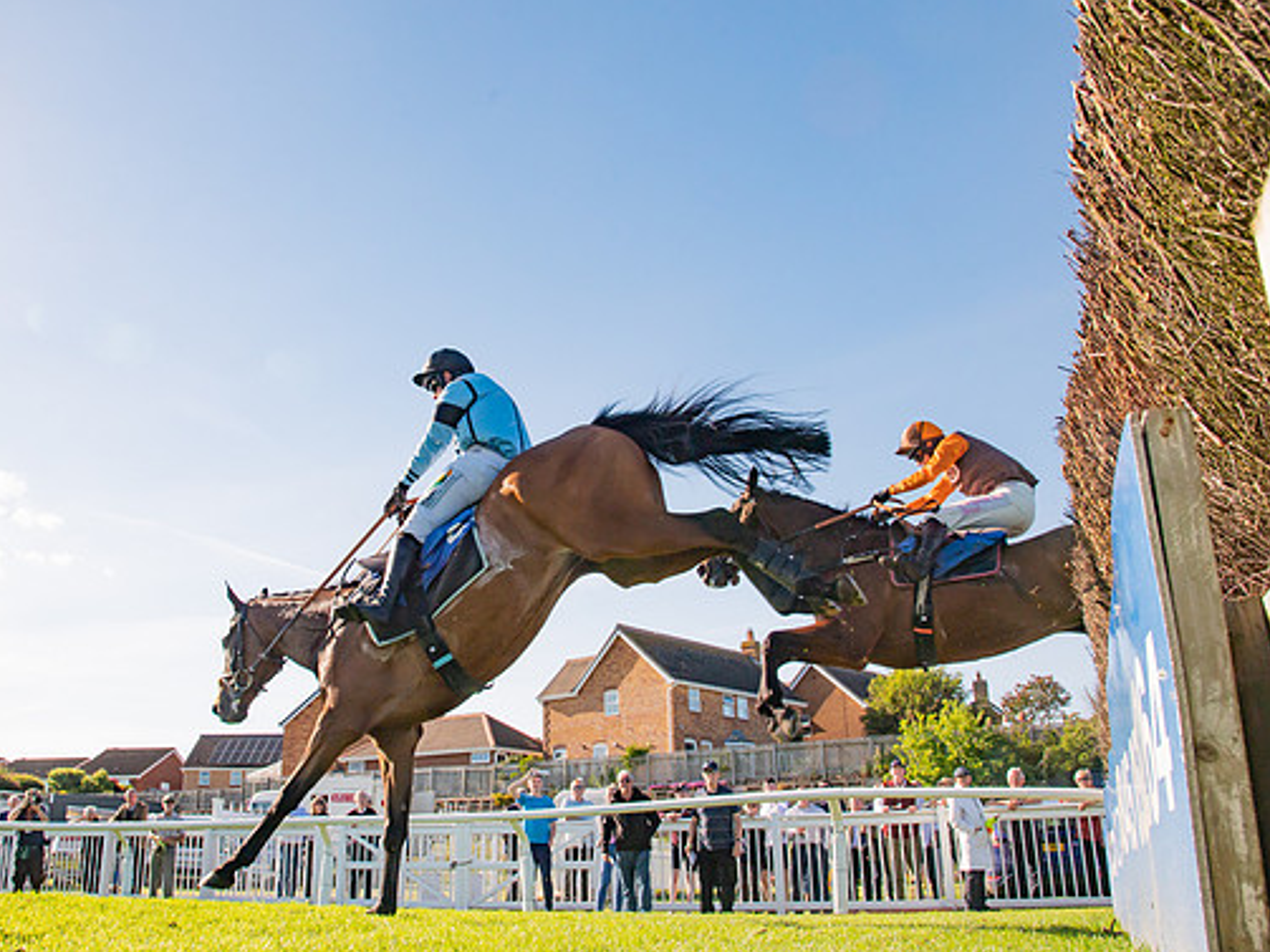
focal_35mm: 32
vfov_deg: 44.1
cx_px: 486
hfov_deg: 56.2
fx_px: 1174
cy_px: 441
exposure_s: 1/1600
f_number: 8
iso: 500
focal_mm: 24
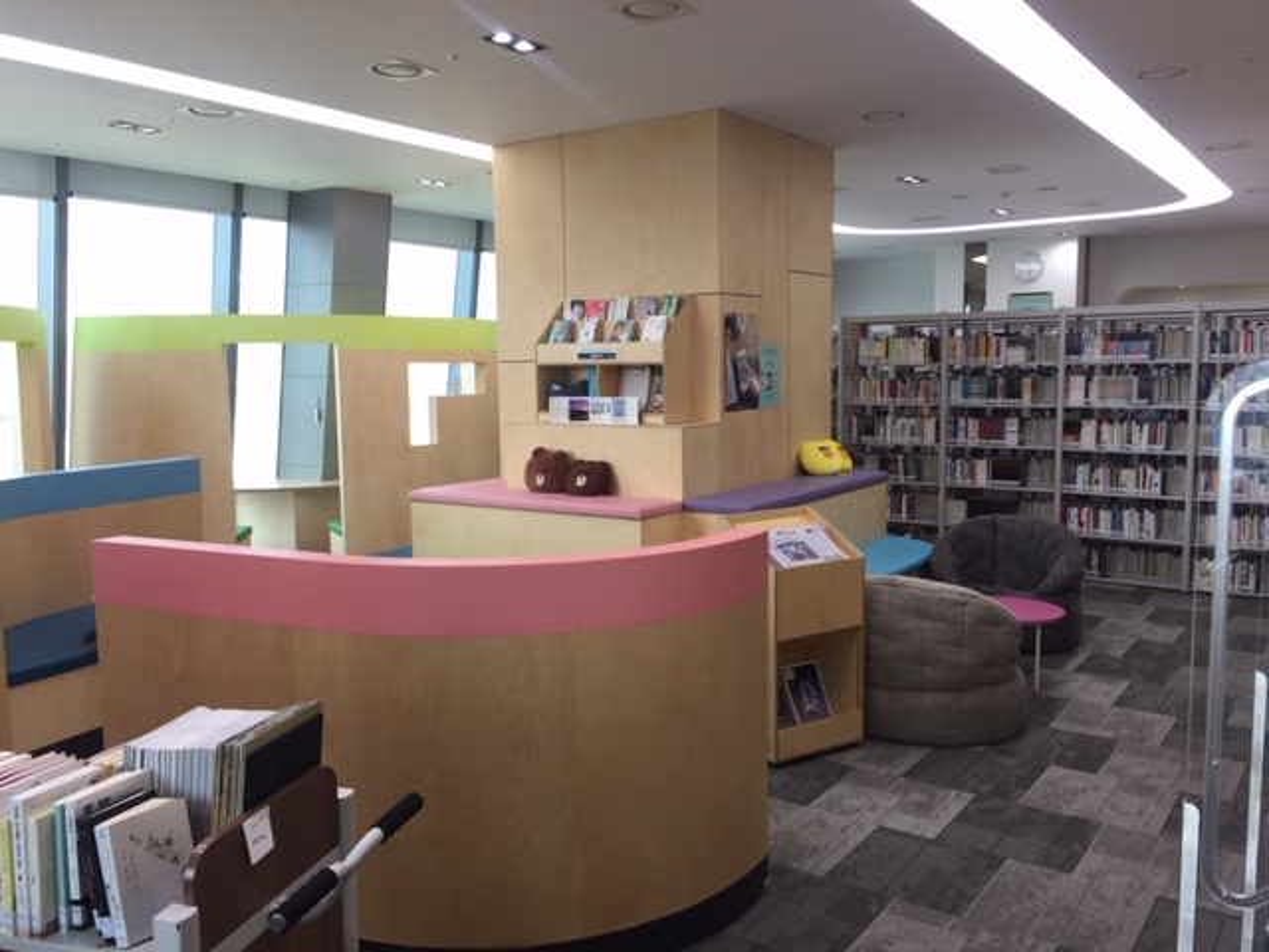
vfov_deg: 48.2
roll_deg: +0.6
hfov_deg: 61.7
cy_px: 476
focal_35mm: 29
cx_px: 634
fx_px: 1063
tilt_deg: -5.8
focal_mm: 4.15
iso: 32
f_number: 2.2
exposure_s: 1/60
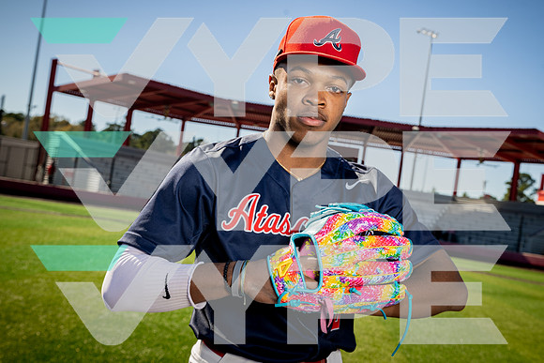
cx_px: 272
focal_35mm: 51
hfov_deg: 38.9
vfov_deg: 26.5
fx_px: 771
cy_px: 182
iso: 125
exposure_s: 1/250
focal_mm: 51
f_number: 8
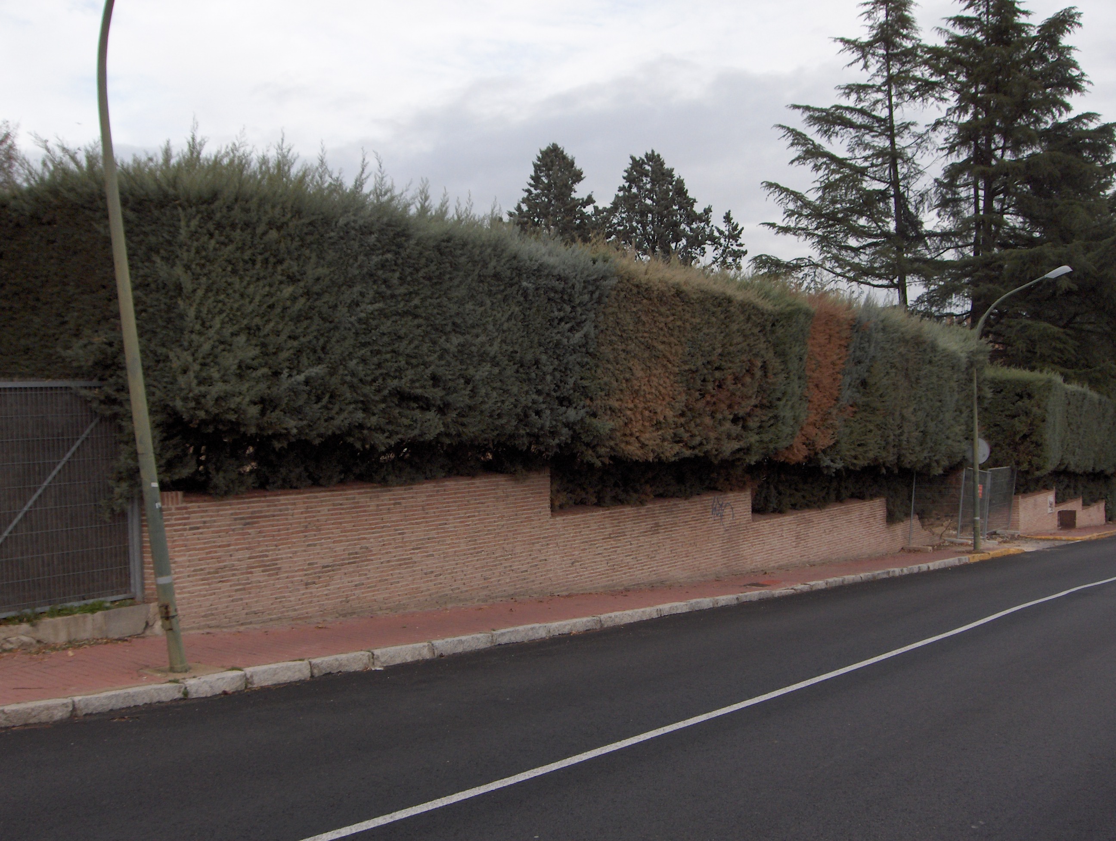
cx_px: 558
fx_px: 1259
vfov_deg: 36.9
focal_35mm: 39
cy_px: 420
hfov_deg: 47.8
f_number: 4.8
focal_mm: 8
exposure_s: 1/439
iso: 100
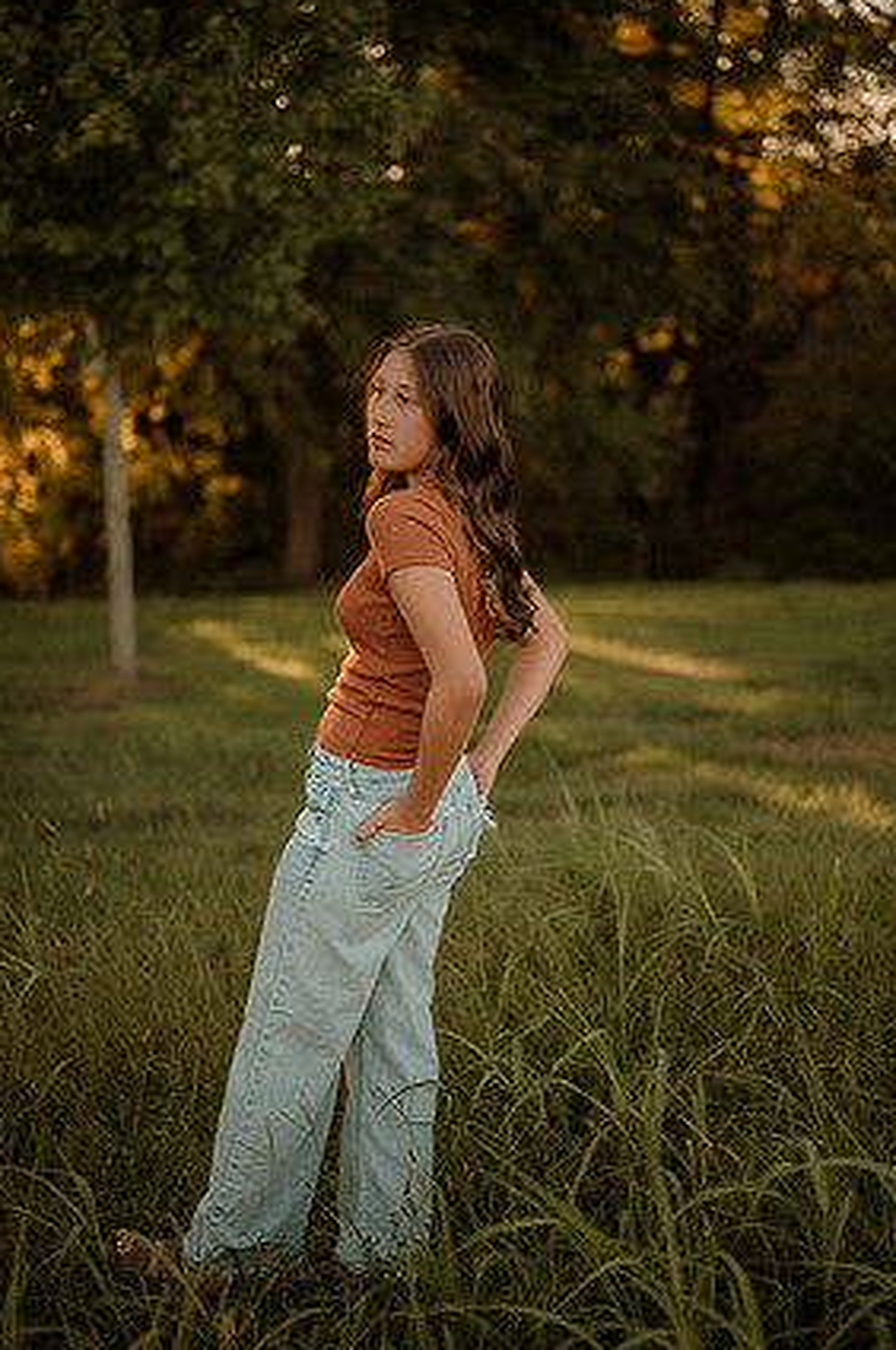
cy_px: 673
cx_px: 462
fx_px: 1985
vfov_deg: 37.6
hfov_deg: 25.4
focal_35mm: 53
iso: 250
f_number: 2
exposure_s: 1/640
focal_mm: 50
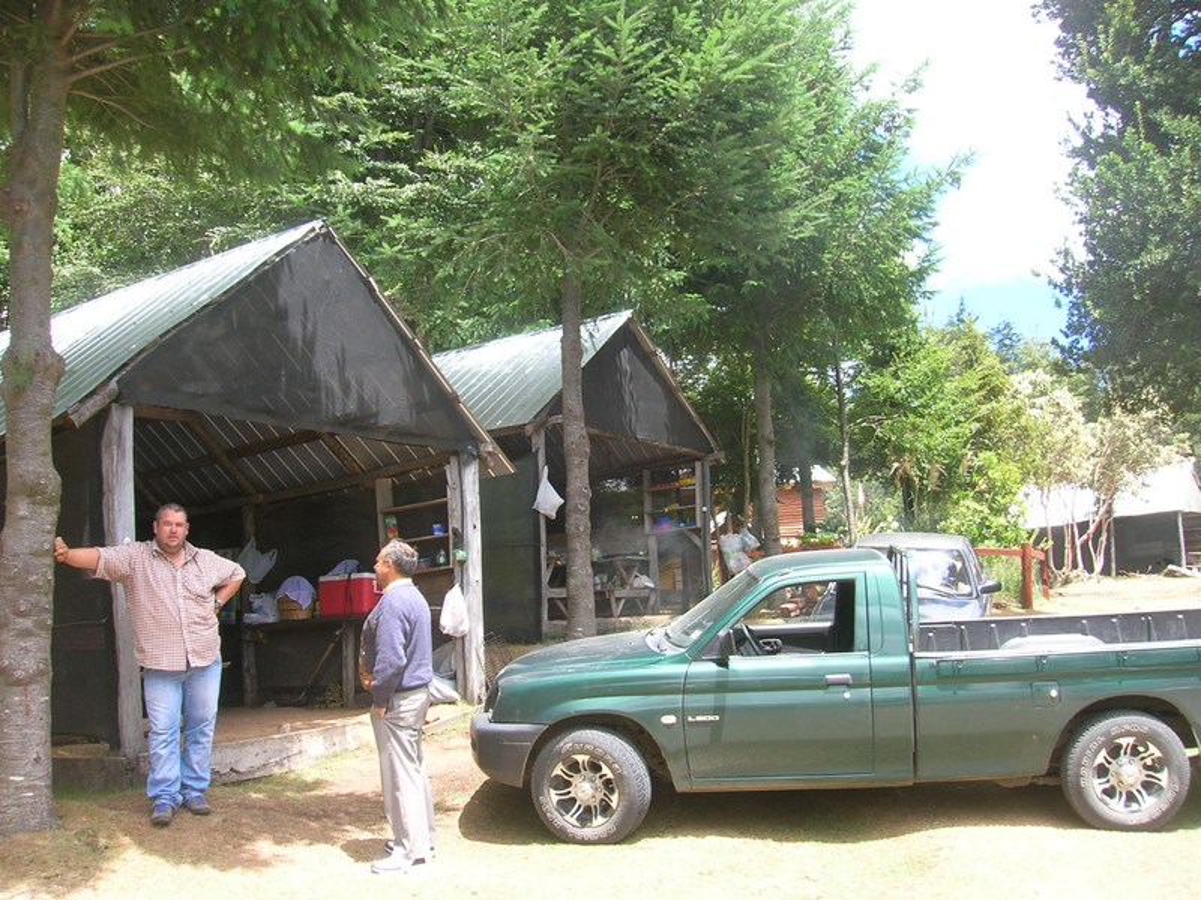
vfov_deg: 41.8
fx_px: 1180
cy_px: 450
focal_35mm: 34
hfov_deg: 54.0
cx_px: 600
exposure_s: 1/81
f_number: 4.9
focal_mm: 5.7
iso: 50
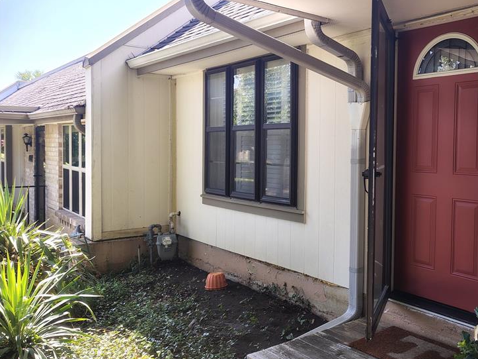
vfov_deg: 41.8
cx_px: 337
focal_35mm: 34
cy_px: 167
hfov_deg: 52.4
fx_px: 469
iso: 100
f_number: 1.8
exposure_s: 1/182
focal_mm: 5.56
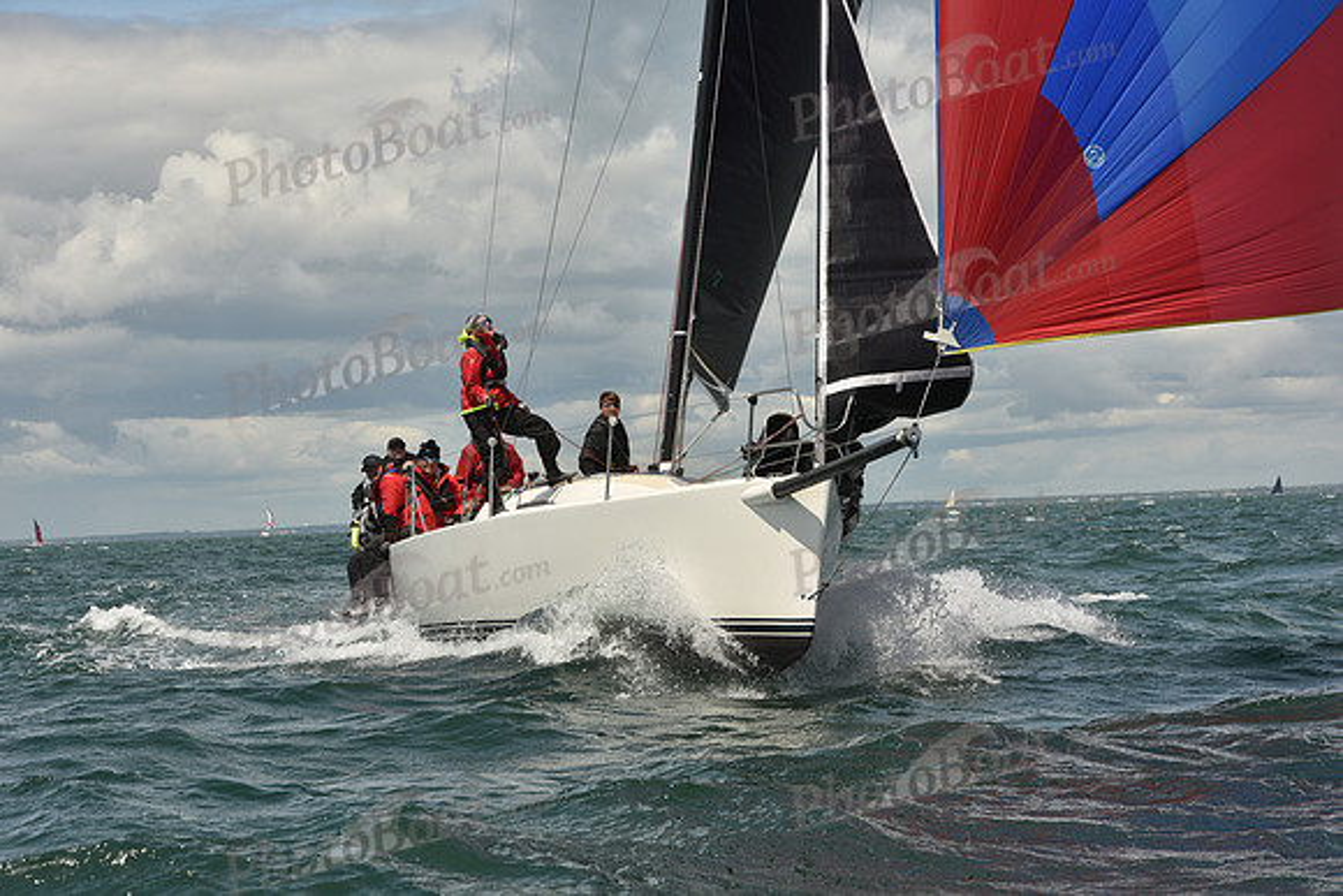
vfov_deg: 11.8
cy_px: 448
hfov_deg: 17.6
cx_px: 672
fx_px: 4328
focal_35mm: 116
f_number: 13
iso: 320
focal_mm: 116
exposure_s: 1/800
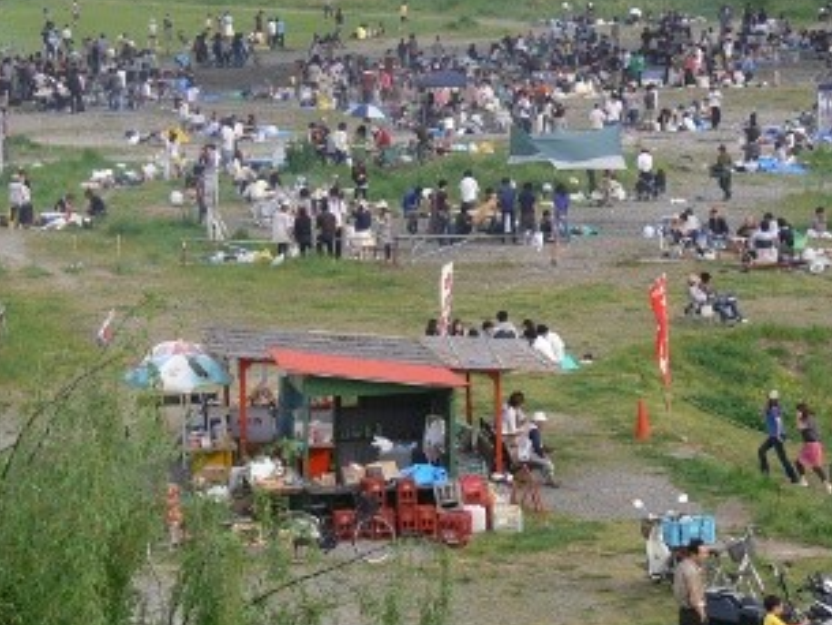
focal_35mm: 185
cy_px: 343
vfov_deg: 8.0
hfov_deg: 10.7
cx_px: 655
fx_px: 4448
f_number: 5.6
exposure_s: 1/125
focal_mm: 23.9
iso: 80
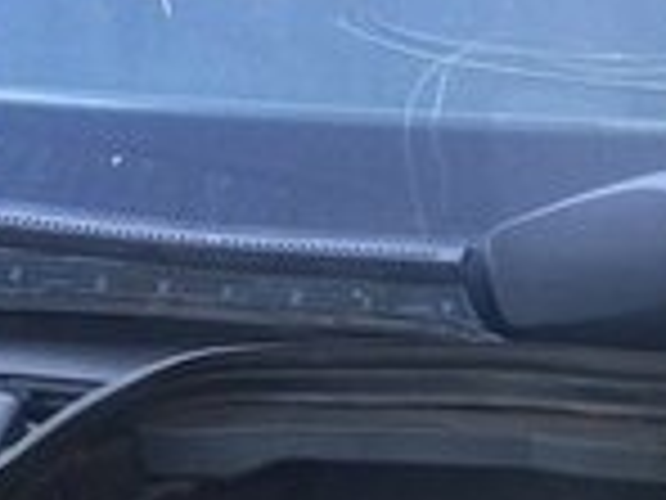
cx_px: 630
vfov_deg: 10.9
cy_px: 849
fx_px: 2482
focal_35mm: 129
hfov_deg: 15.1
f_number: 2.2
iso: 40
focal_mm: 4.15
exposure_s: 1/100
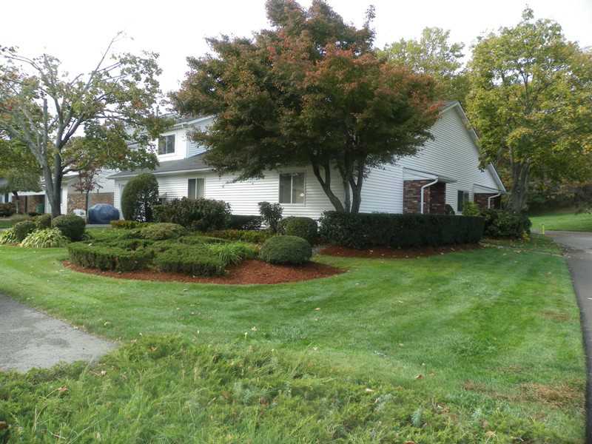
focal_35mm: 26
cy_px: 222
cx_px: 296
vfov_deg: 53.1
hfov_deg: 67.3
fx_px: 445
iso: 64
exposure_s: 1/250
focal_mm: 4.6
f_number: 4
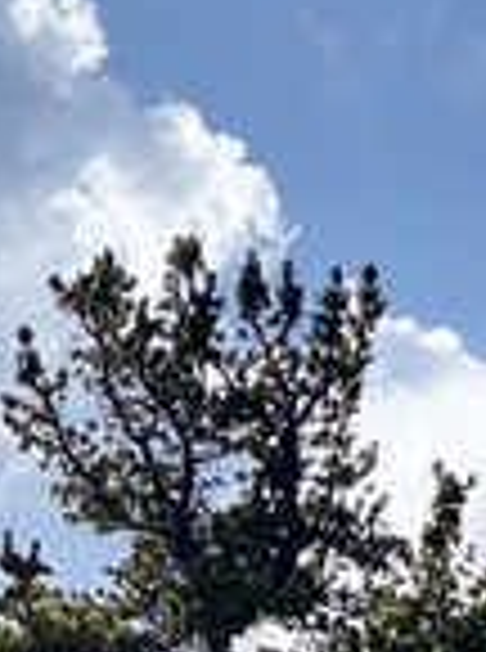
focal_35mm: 187
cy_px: 1142
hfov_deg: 7.7
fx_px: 3516
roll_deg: -1.2
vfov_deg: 10.1
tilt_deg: +7.7
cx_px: -310
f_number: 2
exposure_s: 1/2817
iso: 20
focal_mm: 6
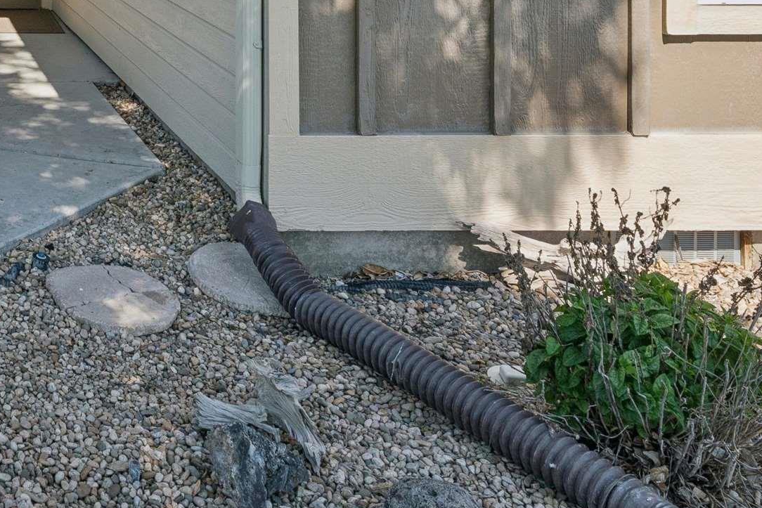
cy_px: -161
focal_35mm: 52
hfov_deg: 32.2
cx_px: -141
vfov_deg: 23.1
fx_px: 1092
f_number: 13
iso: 400
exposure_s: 1/100
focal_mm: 18.2
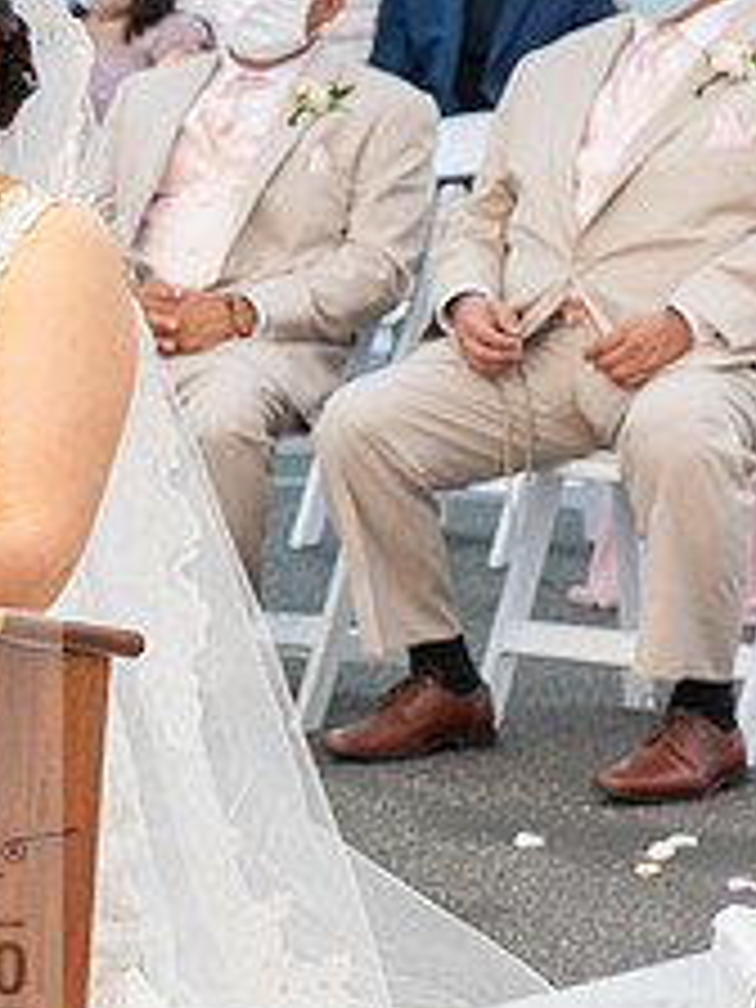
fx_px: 6290
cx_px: -514
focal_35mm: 216
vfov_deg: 9.1
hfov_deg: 6.7
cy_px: 264
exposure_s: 1/125
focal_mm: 70
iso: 800
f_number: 6.3
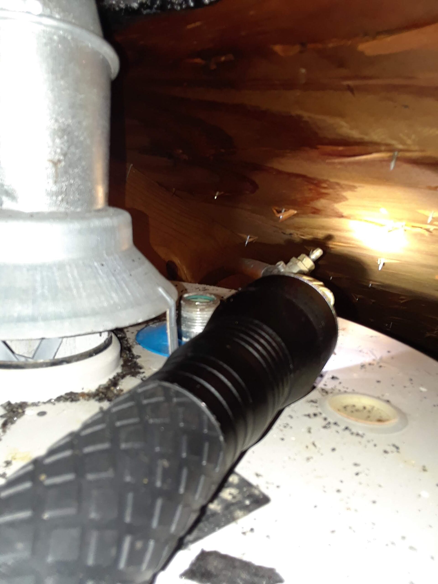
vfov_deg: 60.0
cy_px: 292
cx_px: 219
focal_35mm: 30
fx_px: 506
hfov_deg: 46.8
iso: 50
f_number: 1.9
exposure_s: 1/40
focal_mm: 2.47
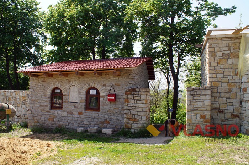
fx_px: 207
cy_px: 82
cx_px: 124
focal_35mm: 30
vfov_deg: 43.5
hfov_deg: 62.0
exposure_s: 1/125
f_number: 8
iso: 100
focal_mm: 20
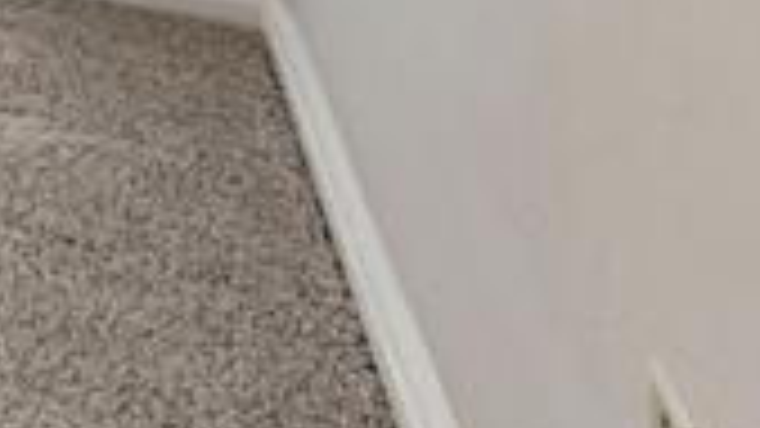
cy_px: -820
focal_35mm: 89
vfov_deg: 10.3
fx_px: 1793
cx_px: -1396
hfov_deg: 12.3
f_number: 9
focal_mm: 14
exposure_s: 1/13
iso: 400
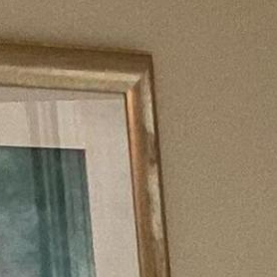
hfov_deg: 5.2
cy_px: 677
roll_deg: +1.6
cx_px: 1246
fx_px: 2571
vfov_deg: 5.9
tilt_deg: -10.2
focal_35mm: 284
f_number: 2.4
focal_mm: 3.3
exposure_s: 1/60
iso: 64
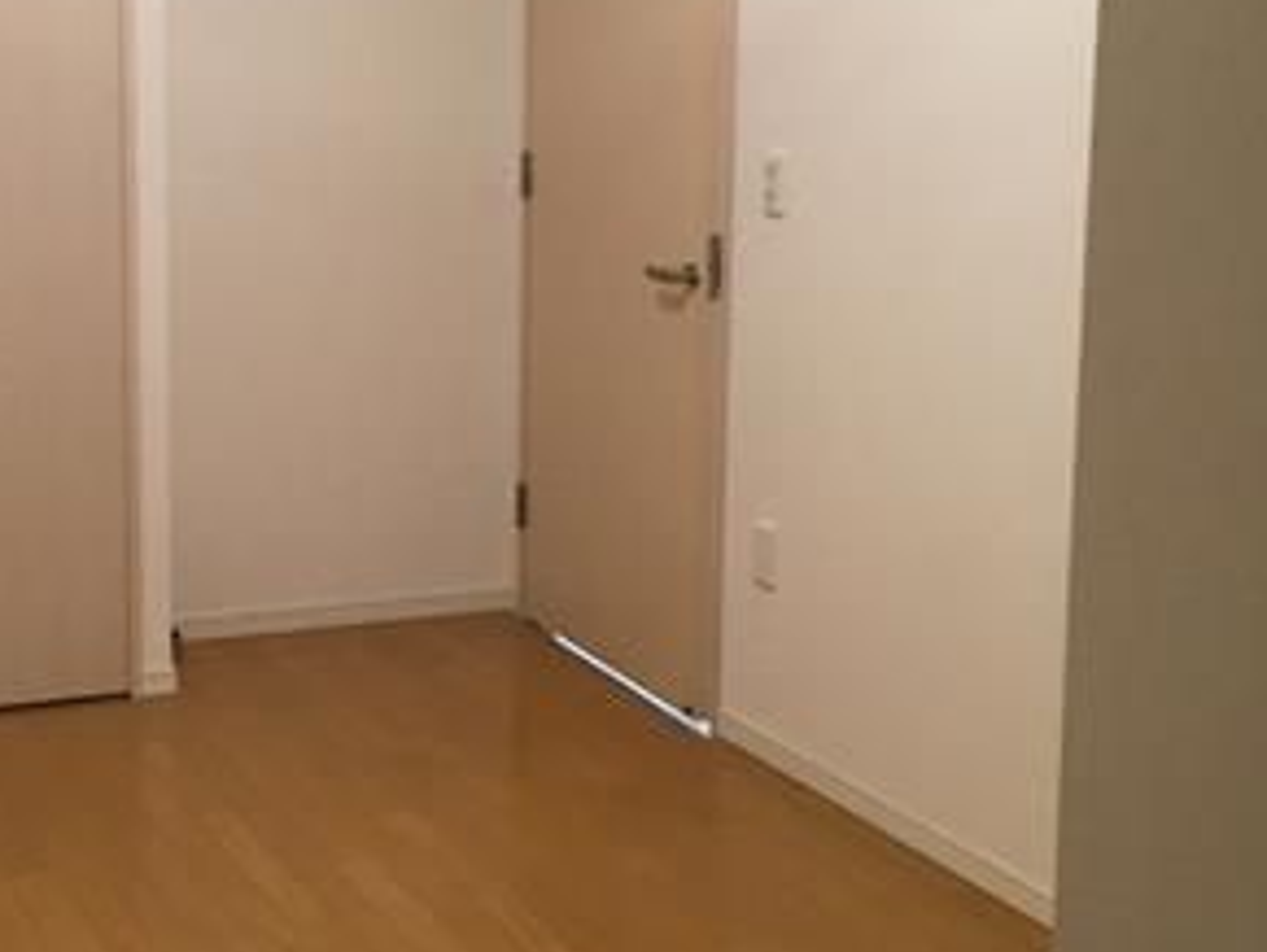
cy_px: 358
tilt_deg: -8.0
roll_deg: -2.4
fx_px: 2344
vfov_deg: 22.9
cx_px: 258
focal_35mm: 64
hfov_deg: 29.6
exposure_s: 1/30
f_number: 2.2
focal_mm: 4.15
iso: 100
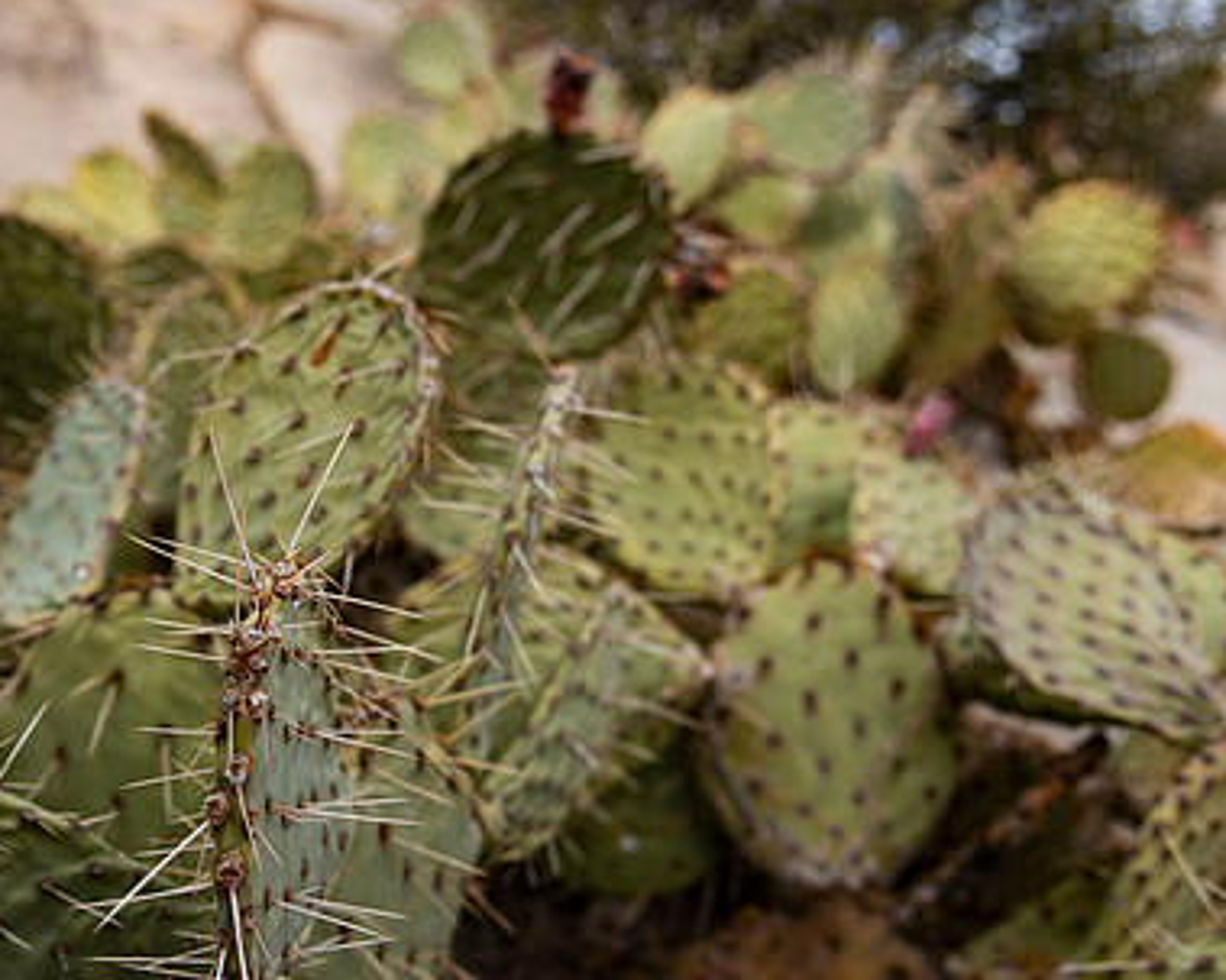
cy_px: 519
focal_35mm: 46
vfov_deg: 32.7
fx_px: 1669
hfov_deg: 40.1
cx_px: 463
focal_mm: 32
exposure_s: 1/500
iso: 100
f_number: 4
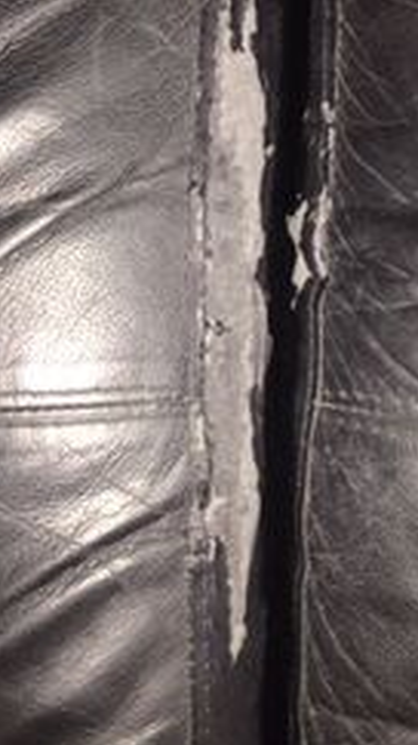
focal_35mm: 47
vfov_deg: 43.5
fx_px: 927
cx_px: 255
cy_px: 302
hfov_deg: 25.4
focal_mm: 4.15
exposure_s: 1/17
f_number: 2.2
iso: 64
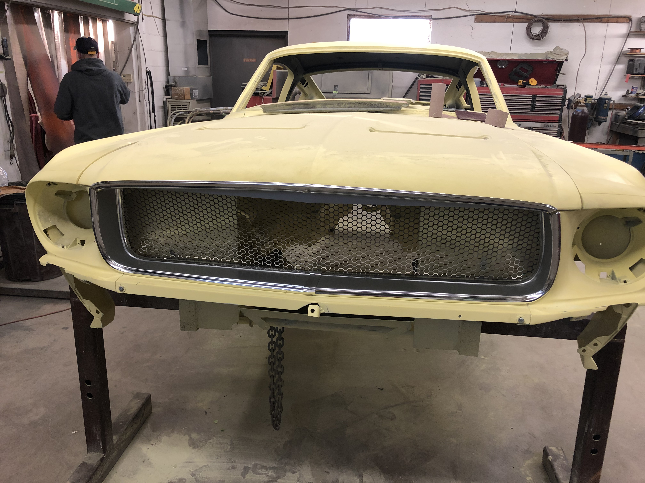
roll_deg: -1.5
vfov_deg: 49.7
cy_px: 242
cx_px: 322
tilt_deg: -19.5
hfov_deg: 63.4
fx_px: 522
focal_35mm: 28
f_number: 1.8
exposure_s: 1/20
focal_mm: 3.99
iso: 40
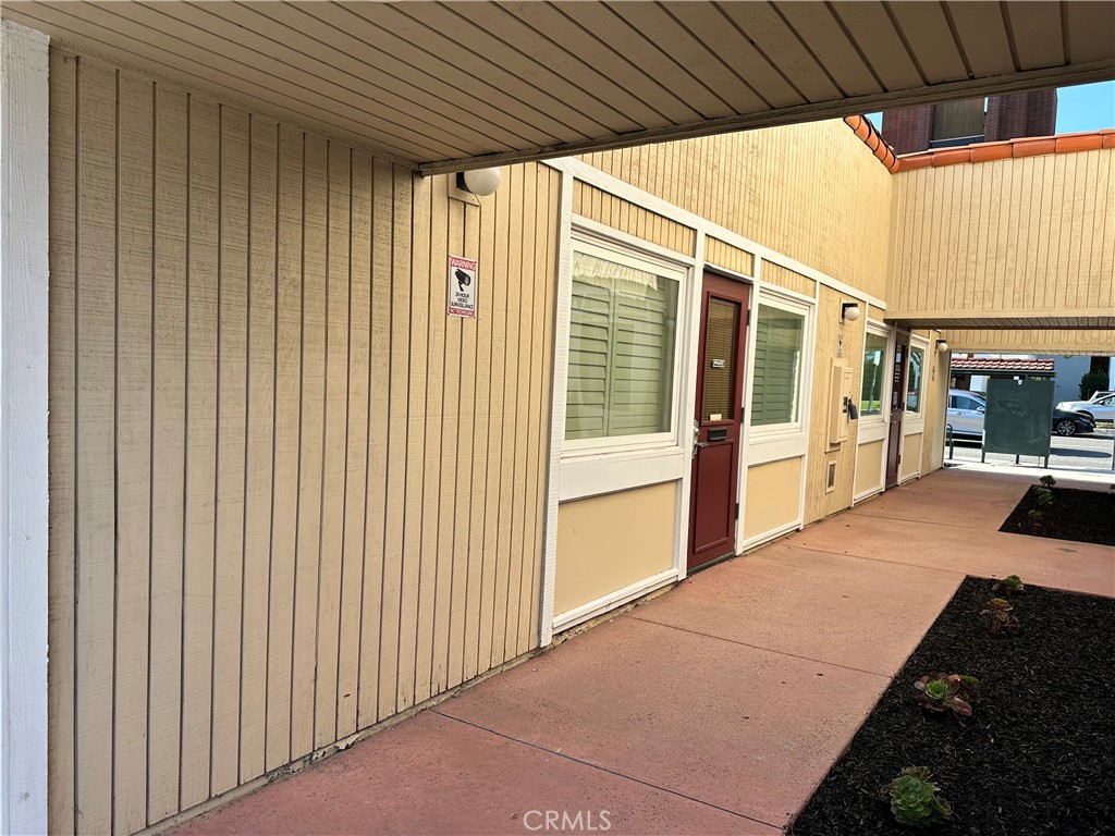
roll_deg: -2.4
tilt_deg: -3.5
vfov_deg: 56.8
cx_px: 558
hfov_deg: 71.6
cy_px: 418
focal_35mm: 24
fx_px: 773
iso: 80
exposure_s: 1/1289
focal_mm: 6.86
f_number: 1.78
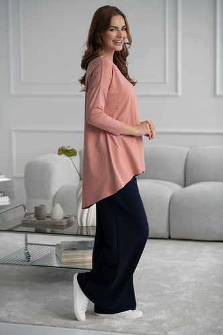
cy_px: 168
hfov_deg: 16.1
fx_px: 790
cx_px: 112
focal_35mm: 85
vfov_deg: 23.9
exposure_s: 1/500
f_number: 2.8
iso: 200
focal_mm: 85
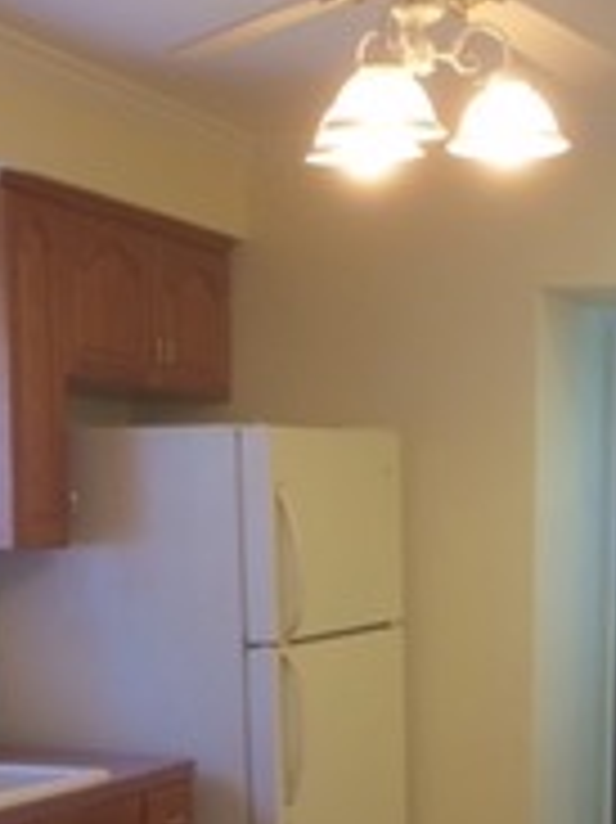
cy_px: 734
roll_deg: +1.1
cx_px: 468
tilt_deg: -7.4
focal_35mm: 76
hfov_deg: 19.2
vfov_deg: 24.9
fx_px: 1805
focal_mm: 4.15
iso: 50
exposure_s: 1/30
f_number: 2.2
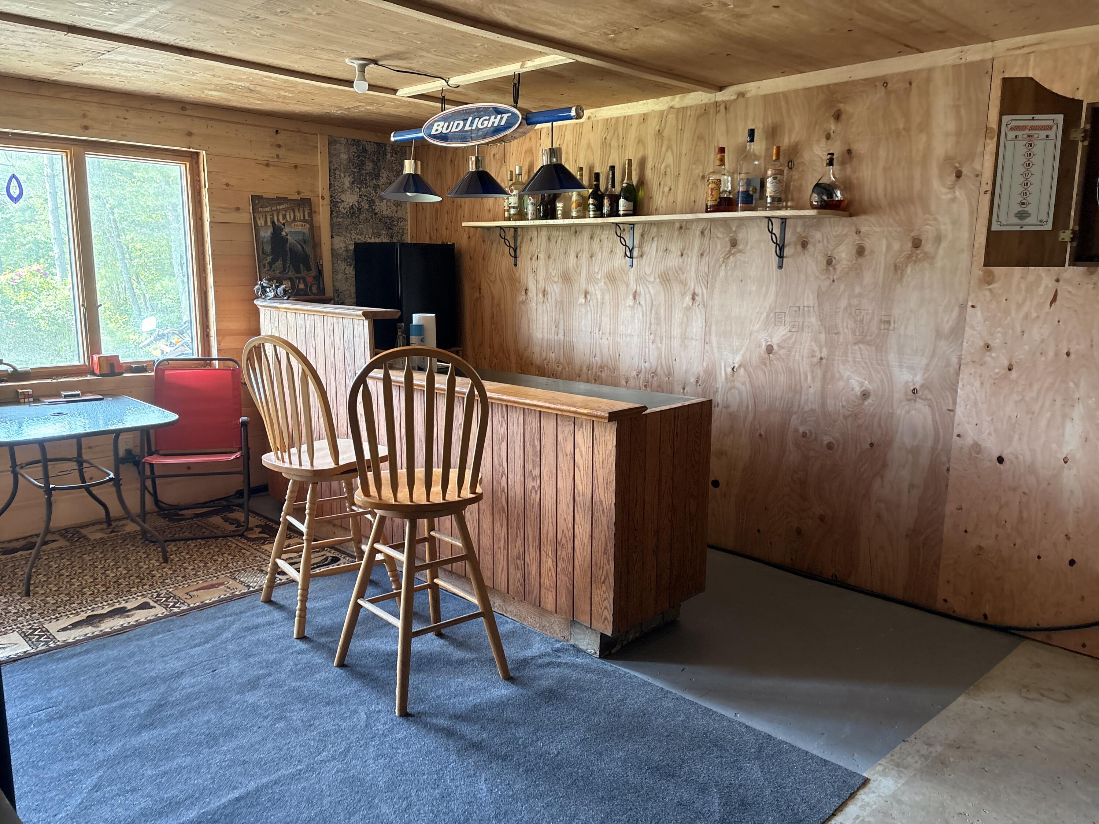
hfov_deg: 67.3
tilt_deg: -11.4
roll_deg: -1.0
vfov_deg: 53.1
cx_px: 550
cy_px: 412
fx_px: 825
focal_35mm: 26
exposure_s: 1/60
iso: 320
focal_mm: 5.96
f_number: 1.6
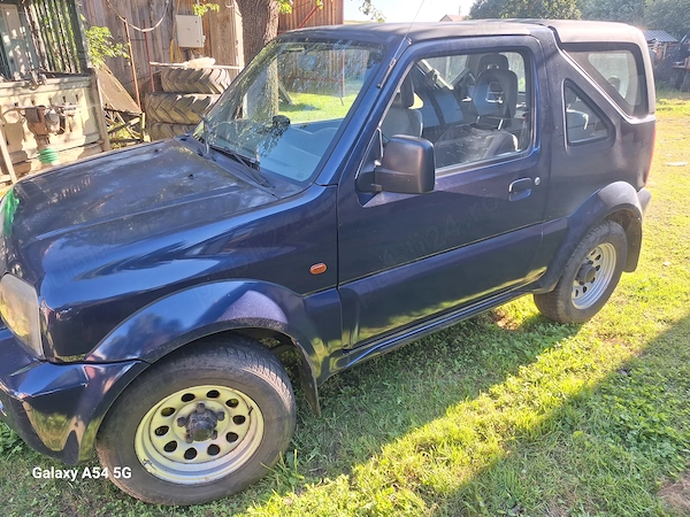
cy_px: 258
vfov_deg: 58.9
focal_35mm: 23
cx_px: 345
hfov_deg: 73.9
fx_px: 458
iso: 40
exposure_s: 1/175
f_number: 1.8
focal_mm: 5.54
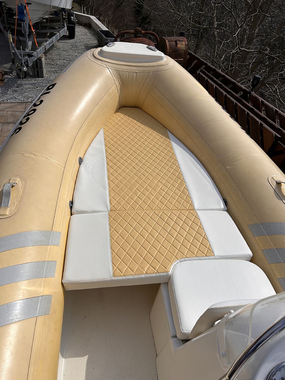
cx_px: 142
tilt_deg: -40.0
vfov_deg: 67.3
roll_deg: -7.6
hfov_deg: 53.1
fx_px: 285
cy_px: 190
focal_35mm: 26
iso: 50
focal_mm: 5.7
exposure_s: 1/12658
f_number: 1.5
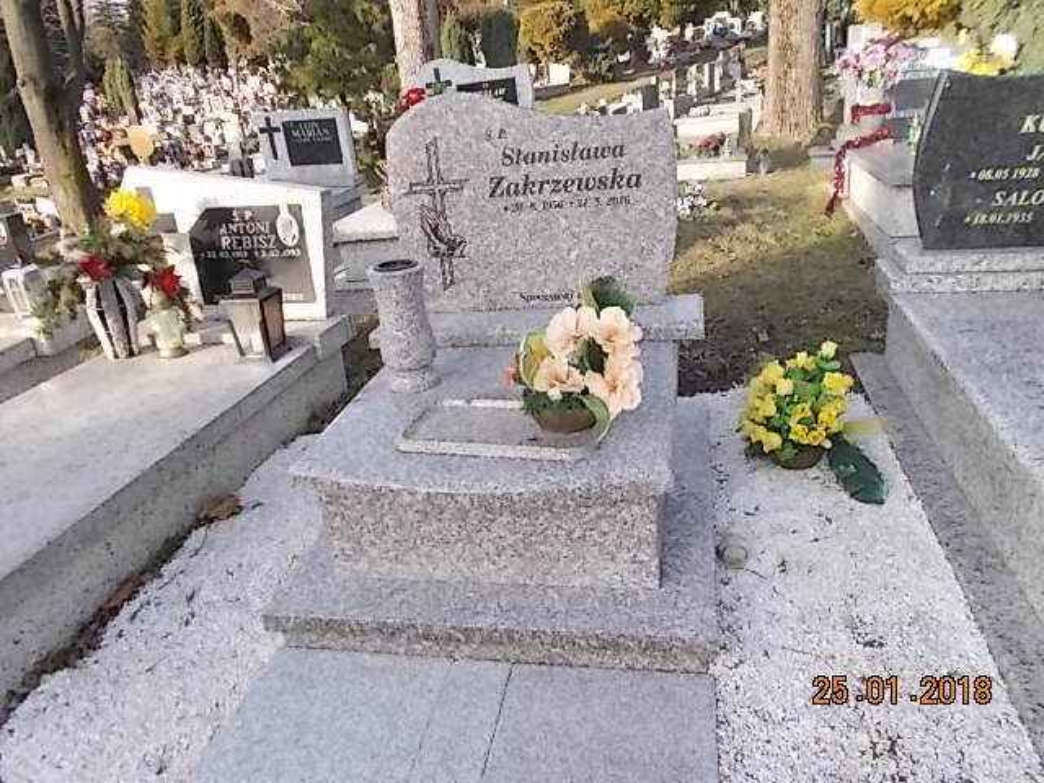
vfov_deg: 53.1
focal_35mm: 26
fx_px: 784
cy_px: 392
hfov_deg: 67.3
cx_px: 522
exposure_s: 1/160
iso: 80
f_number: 3.2
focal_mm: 4.6
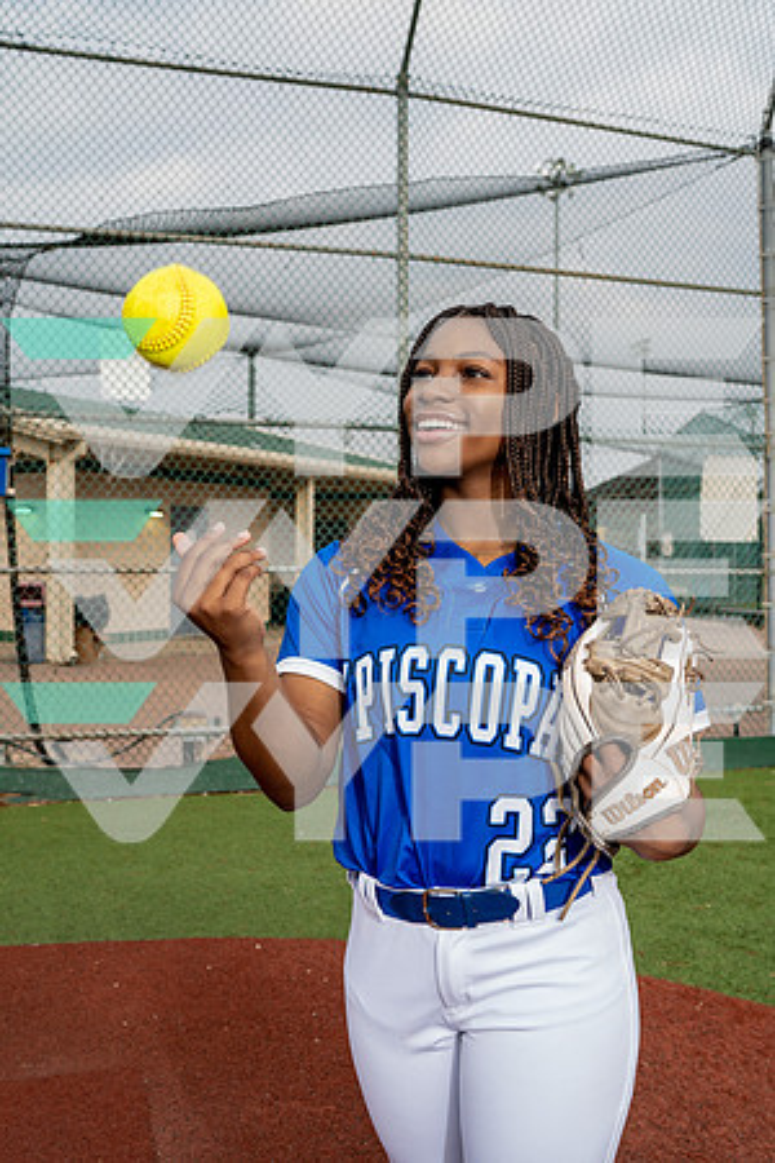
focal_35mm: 35
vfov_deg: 54.4
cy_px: 582
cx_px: 388
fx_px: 1130
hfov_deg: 37.9
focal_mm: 35
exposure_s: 1/200
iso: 80
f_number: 5.6
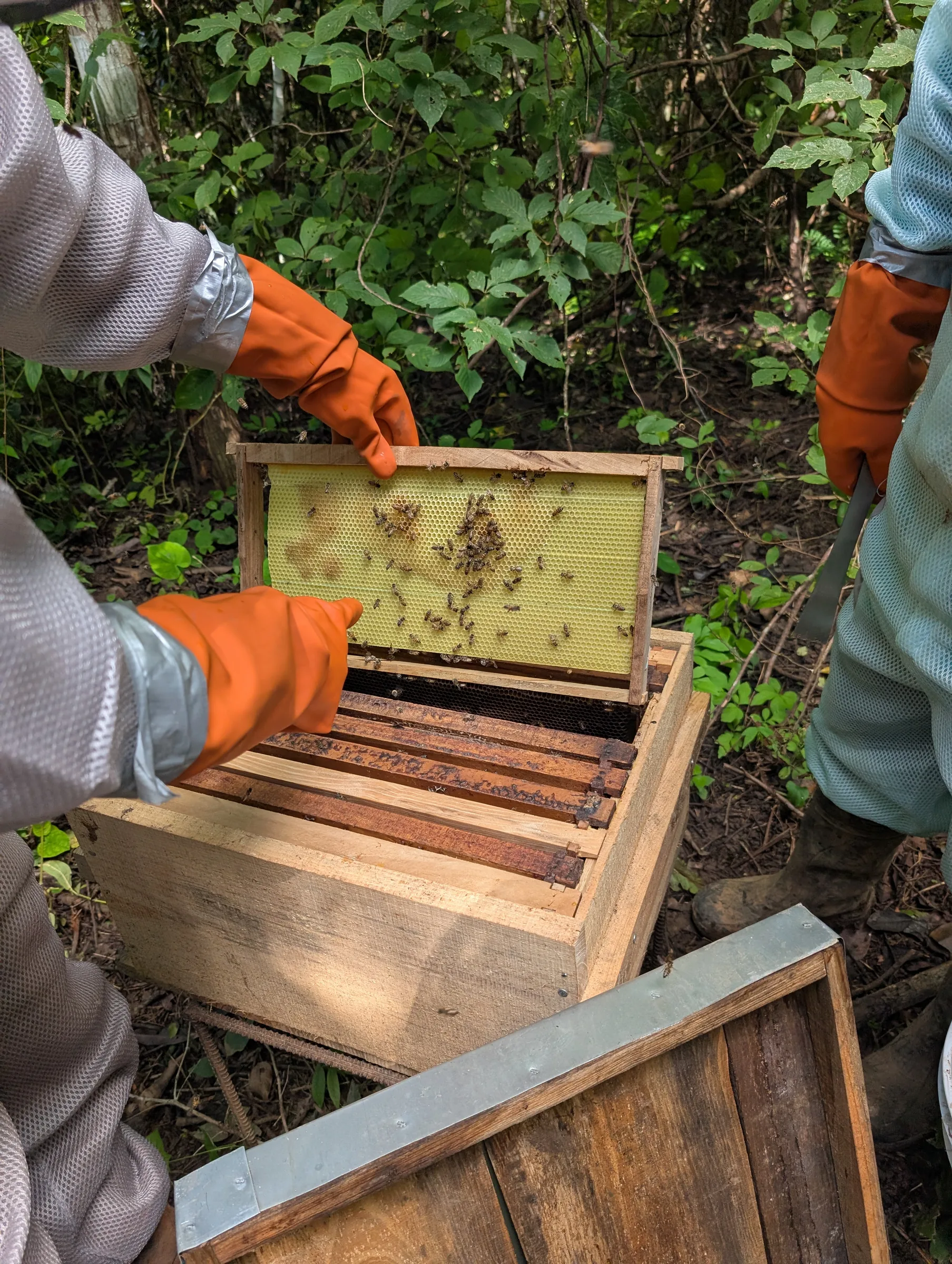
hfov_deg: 56.9
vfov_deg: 71.5
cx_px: 476
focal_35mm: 24
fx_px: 878
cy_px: 632
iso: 171
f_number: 1.68
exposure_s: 1/618
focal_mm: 6.9
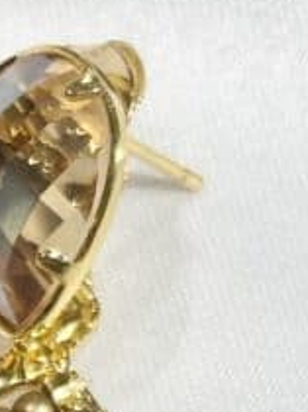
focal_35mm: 254
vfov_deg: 7.6
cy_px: 708
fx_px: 3019
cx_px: -394
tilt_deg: -55.4
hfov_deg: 5.7
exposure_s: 1/186
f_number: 1.6
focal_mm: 5.96
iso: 32
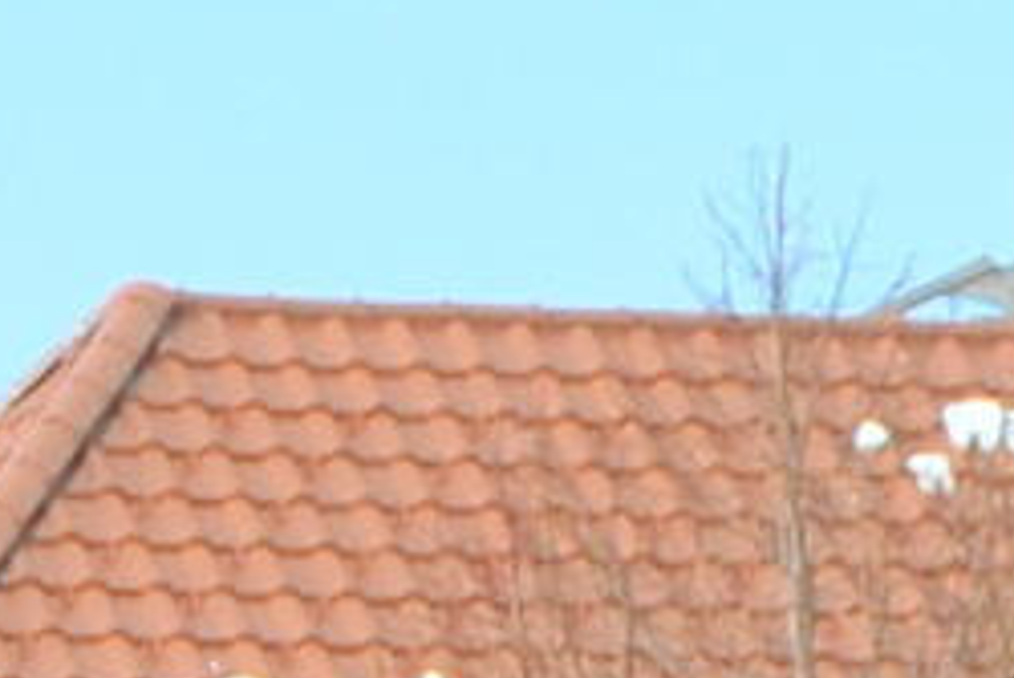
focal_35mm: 192
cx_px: -316
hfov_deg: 10.5
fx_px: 5411
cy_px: 1656
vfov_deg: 6.8
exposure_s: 1/200
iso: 100
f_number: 7.1
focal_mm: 20
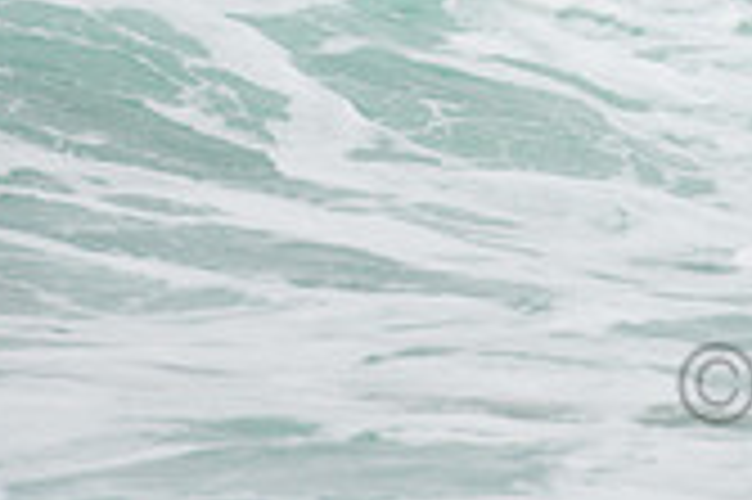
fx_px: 42466
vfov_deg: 0.7
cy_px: -363
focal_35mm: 2035
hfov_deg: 1.0
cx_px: 1027
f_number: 5.6
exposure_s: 1/1600
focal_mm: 390
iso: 280
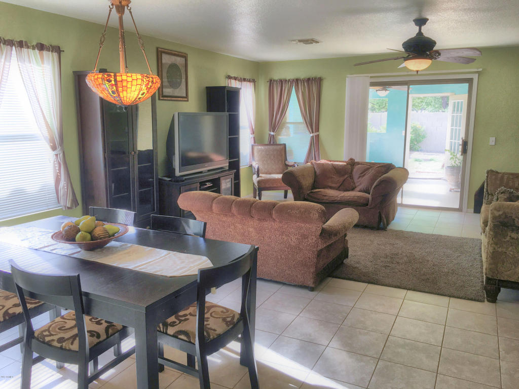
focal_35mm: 29
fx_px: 435
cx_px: 260
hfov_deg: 61.7
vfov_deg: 48.2
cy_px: 194
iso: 32
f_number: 2.2
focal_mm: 4.15
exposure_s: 1/40
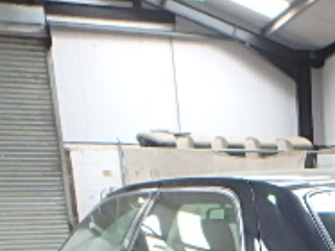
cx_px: 435
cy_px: 427
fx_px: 696
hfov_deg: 23.8
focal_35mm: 72
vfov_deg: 17.3
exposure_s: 1/30
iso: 400
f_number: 3.5
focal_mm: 3.7
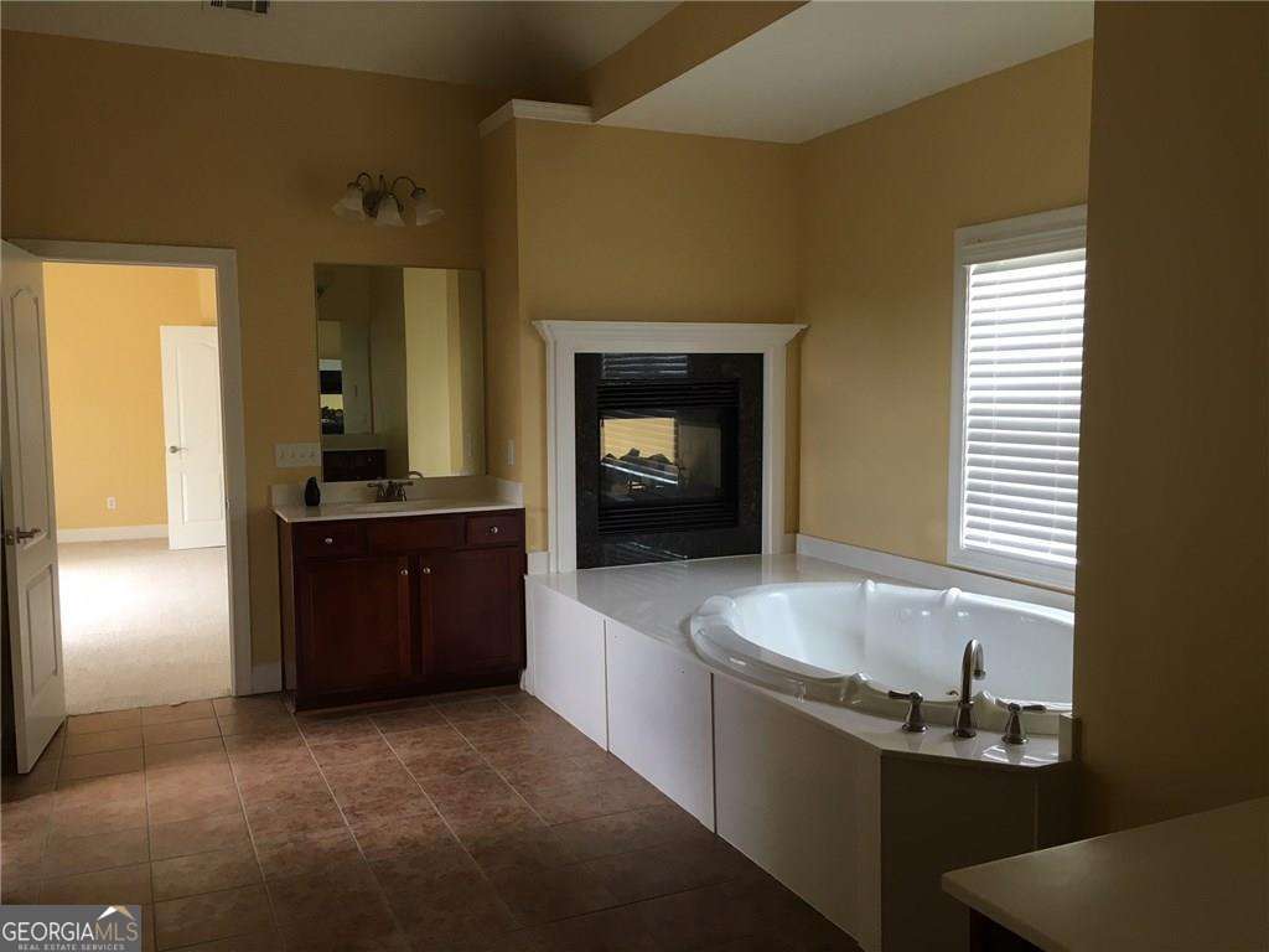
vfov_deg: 48.2
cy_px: 476
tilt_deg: -5.1
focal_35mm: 29
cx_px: 634
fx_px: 1063
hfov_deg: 61.7
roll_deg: -0.1
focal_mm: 4.15
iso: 50
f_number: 2.2
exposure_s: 1/30
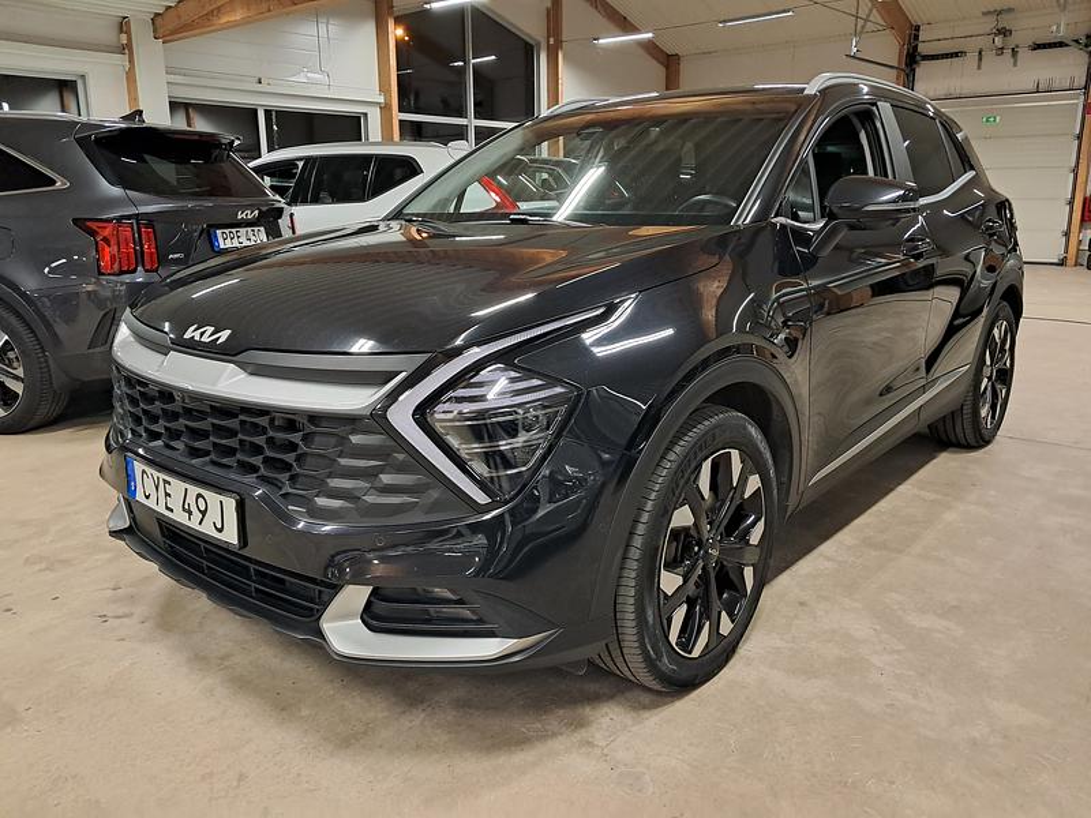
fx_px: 851
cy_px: 409
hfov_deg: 65.3
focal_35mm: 27
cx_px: 546
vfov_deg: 51.4
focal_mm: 4
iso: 500
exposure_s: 1/50
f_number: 1.8
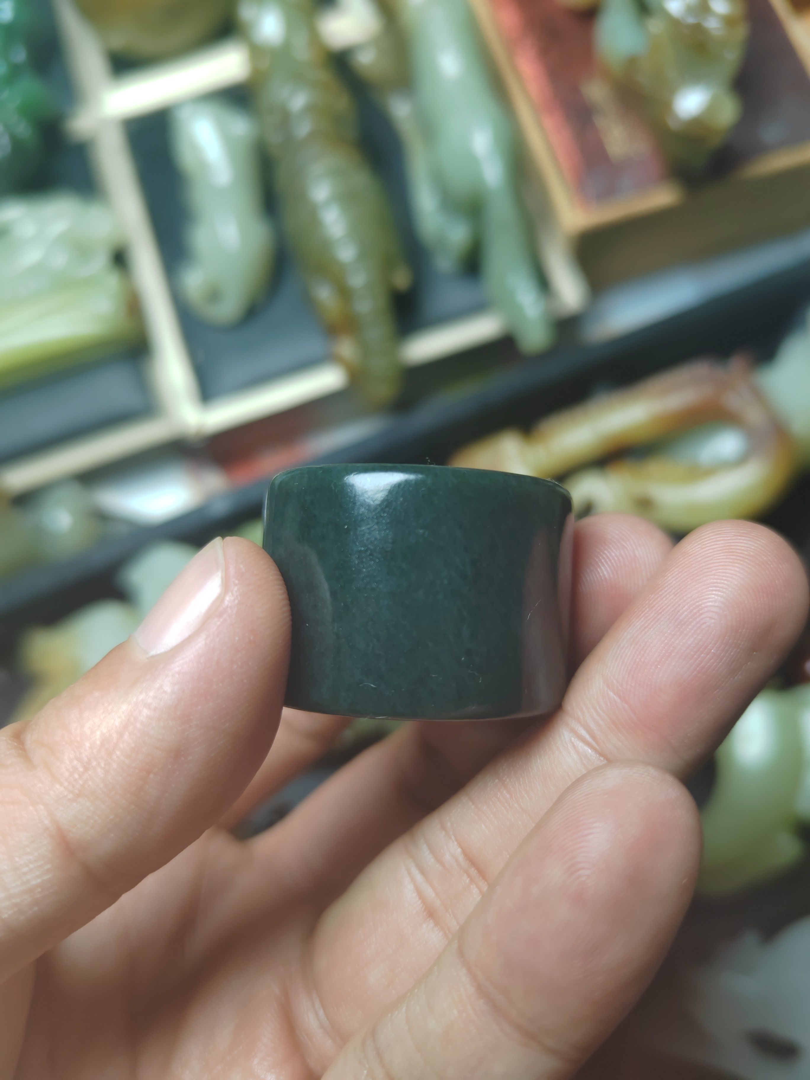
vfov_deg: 65.3
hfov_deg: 51.4
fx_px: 842
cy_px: 540
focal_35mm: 27
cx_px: 405
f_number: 1.8
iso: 160
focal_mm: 6.14
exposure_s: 1/100
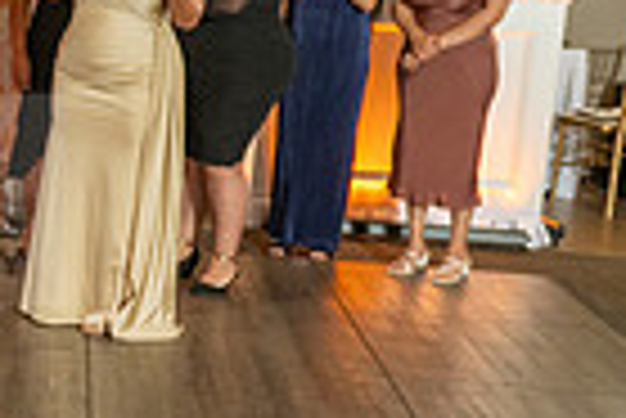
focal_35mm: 100
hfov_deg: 18.1
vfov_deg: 13.7
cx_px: -315
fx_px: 1741
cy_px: 200
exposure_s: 1/160
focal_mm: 24
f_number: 3.5
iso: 800
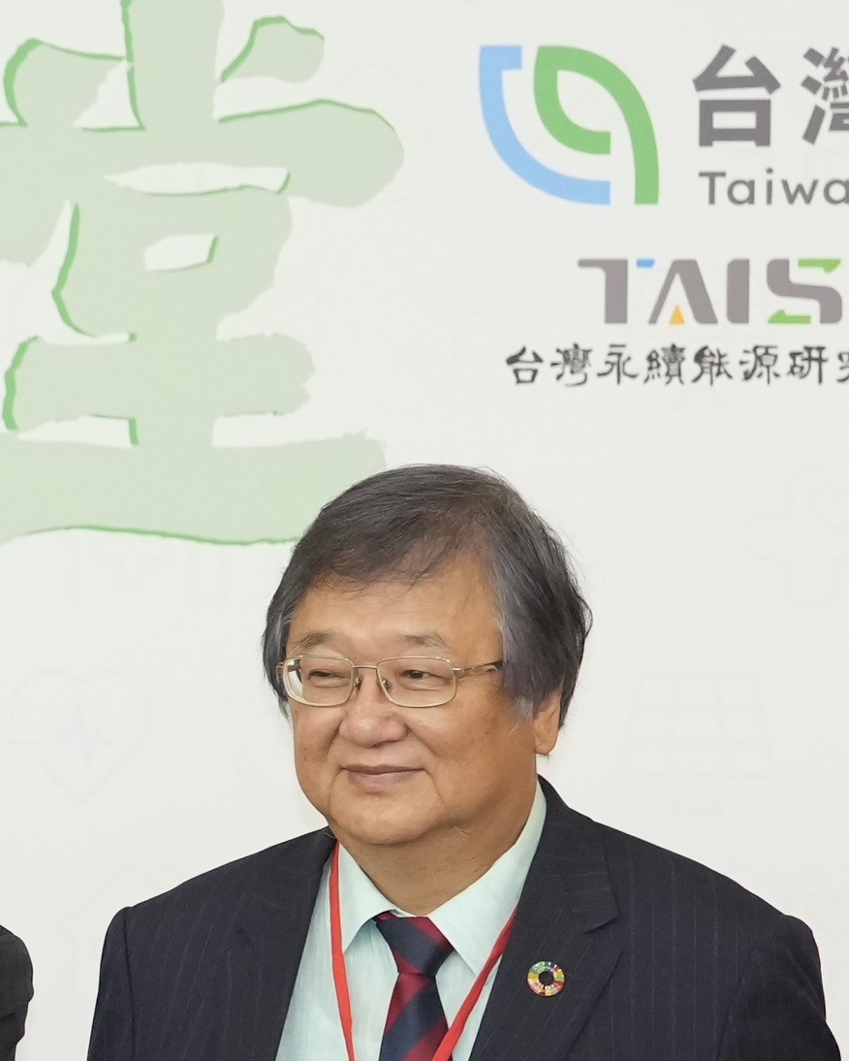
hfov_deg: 3.1
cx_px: -527
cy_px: 1365
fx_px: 15790
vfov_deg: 3.8
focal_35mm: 503
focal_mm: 122
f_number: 3.5
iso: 2500
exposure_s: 1/200
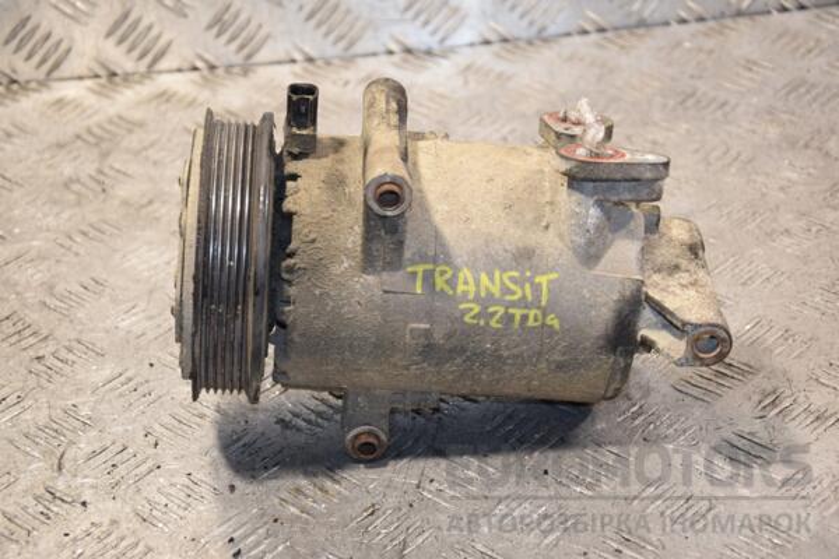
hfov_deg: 21.9
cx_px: 420
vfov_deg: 14.7
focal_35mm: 93
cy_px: 280
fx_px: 2167
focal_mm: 62
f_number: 5.3
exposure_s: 1/125
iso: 800
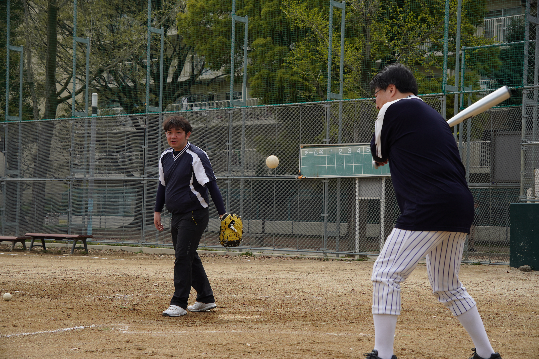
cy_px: 180
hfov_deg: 29.9
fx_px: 1011
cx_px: 270
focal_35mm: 68
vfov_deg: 20.2
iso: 100
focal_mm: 45
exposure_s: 1/500
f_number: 5.6
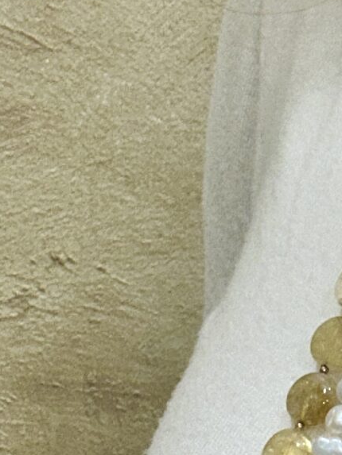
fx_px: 1765
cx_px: 584
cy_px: 476
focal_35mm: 134
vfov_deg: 14.4
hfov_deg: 10.5
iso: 40
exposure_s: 1/100
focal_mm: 2.69
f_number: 1.9
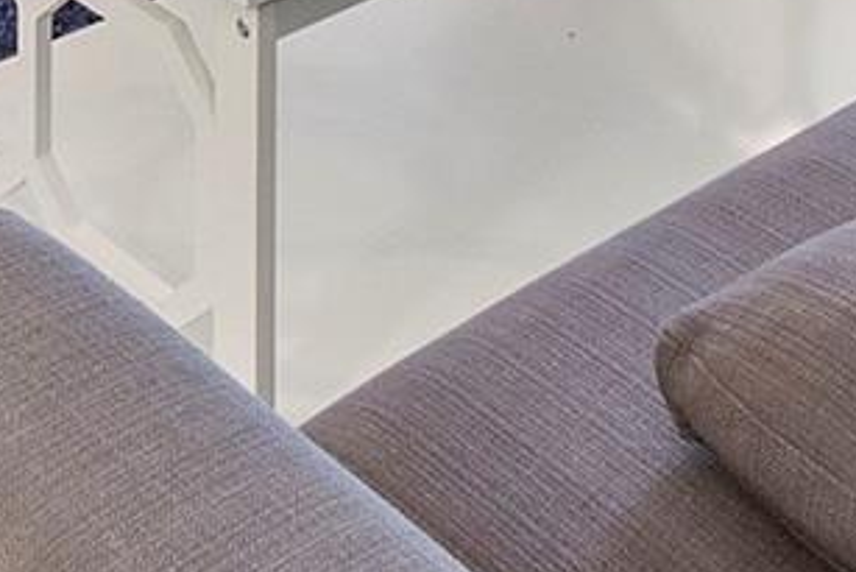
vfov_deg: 9.7
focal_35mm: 100
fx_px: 2379
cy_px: -1264
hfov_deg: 20.2
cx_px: 159
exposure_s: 1/2.5
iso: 160
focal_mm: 10
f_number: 11
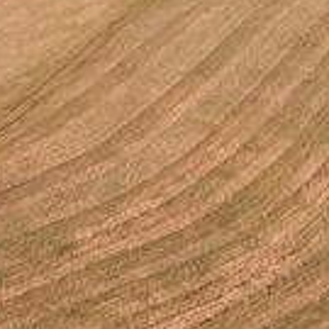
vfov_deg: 11.1
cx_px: 407
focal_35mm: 157
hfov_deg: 10.9
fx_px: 1688
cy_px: 180
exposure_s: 1/40
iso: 100
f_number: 2.8
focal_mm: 4.5
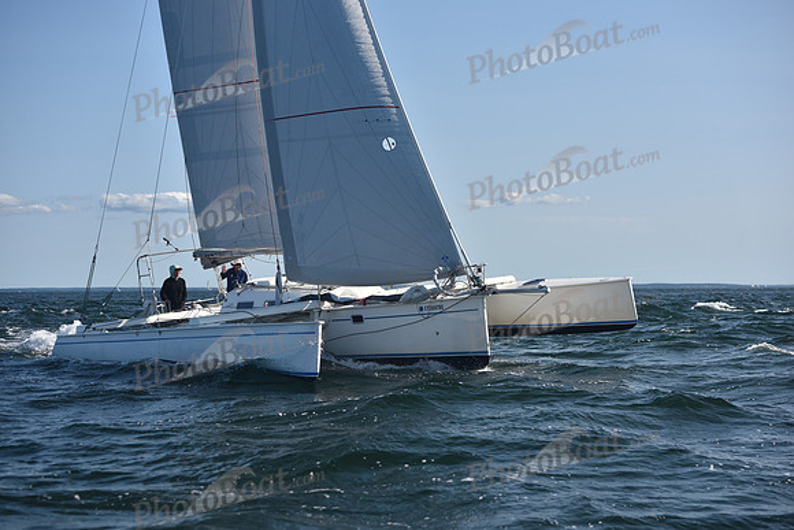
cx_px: 397
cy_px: 265
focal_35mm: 70
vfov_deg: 19.5
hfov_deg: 28.8
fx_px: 1544
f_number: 4
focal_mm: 70
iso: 250
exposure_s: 1/1250
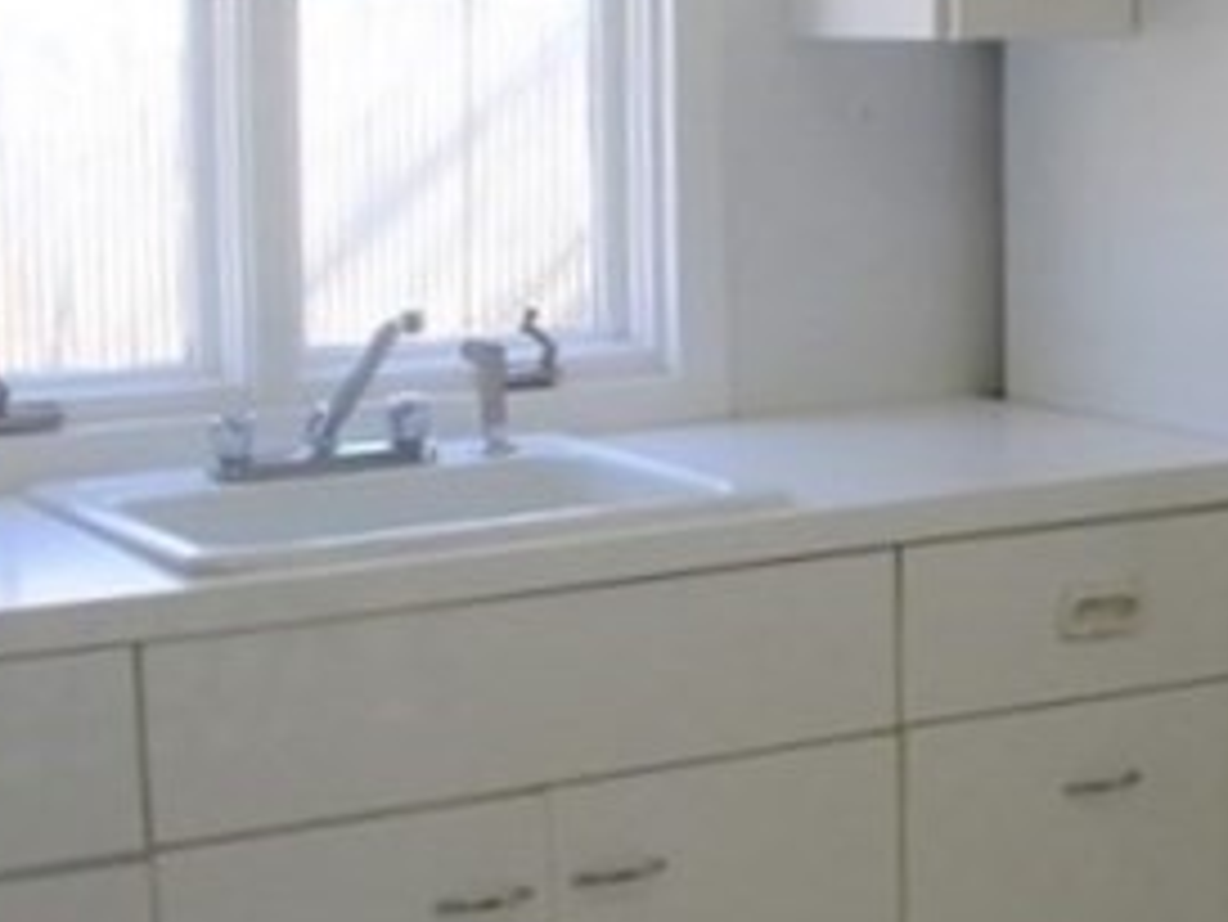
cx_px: 1066
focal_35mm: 79
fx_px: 2804
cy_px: 423
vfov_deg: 18.7
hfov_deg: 24.1
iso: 106
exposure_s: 1/56
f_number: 3.5
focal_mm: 6.3
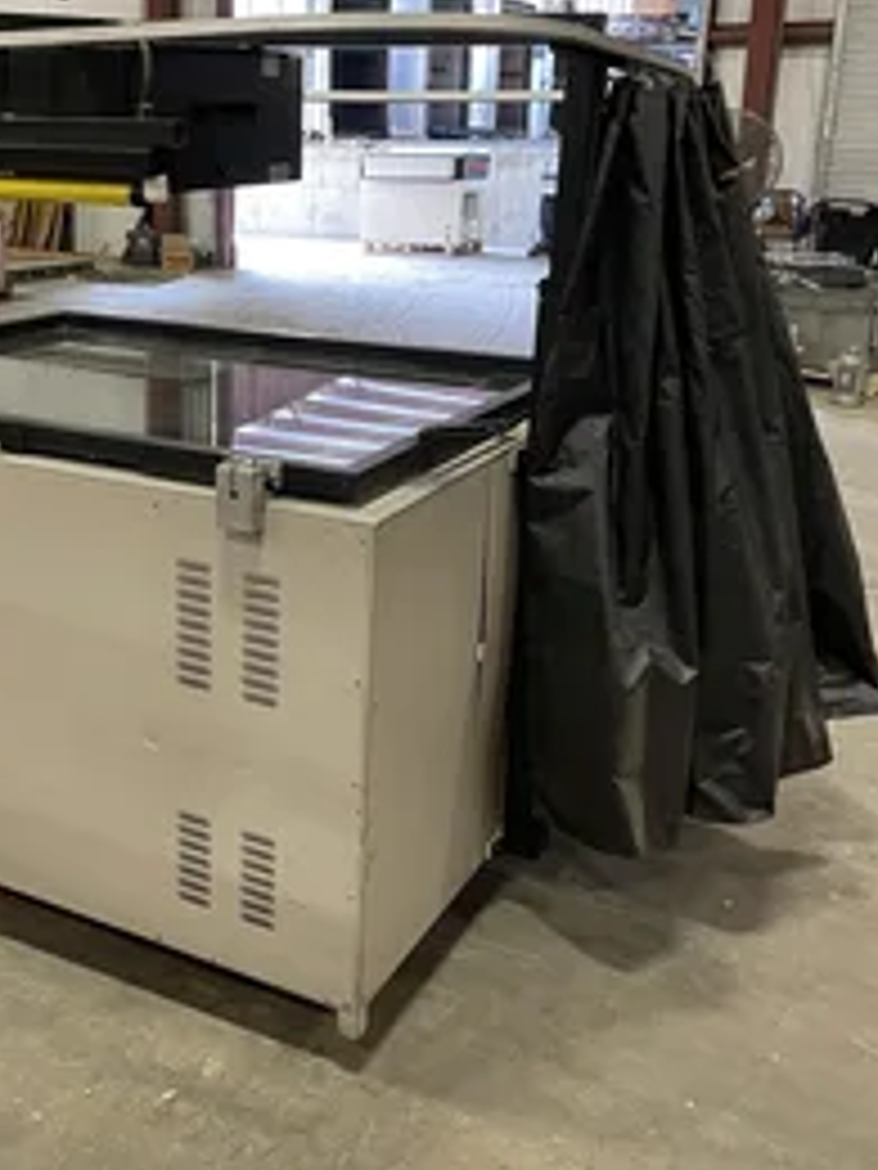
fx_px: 1353
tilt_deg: -15.4
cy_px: 522
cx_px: 261
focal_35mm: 40
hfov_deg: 35.4
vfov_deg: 46.7
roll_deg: -0.2
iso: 250
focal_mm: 4.2
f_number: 1.6
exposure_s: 1/60
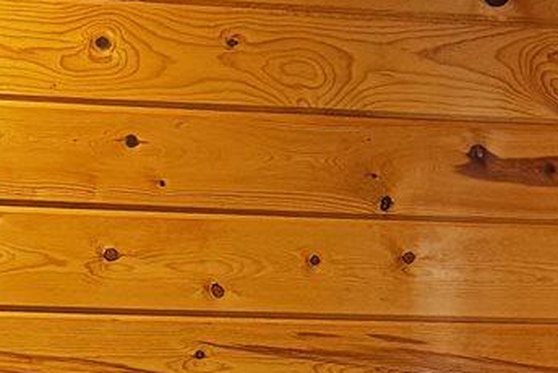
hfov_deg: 12.2
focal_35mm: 167
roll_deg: -0.7
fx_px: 2591
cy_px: 884
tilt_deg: -8.8
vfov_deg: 7.7
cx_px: 11
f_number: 1.78
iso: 500
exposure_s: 1/60
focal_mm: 6.76
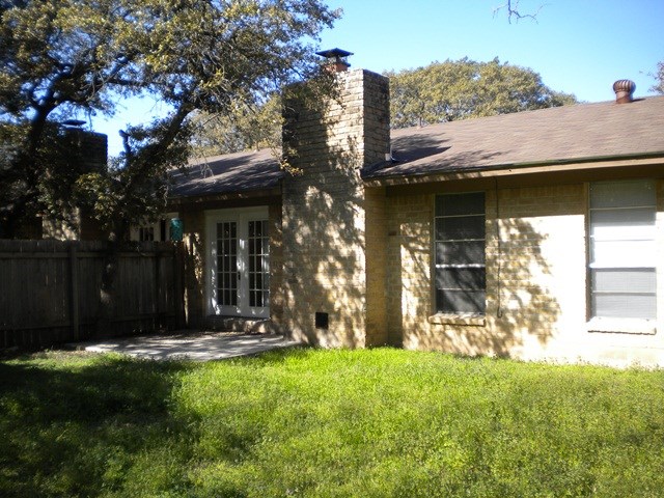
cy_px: 249
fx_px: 671
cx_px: 332
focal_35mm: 35
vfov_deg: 40.7
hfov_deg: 52.6
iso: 87
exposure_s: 1/508
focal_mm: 6.3
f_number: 3.1
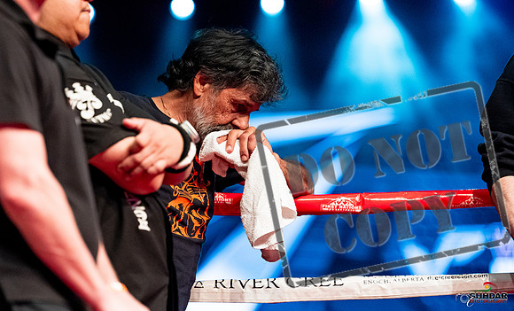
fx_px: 2743
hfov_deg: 10.7
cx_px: 218
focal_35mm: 198
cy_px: 197
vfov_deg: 6.5
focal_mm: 150
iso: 4000
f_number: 2.8
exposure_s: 1/1000
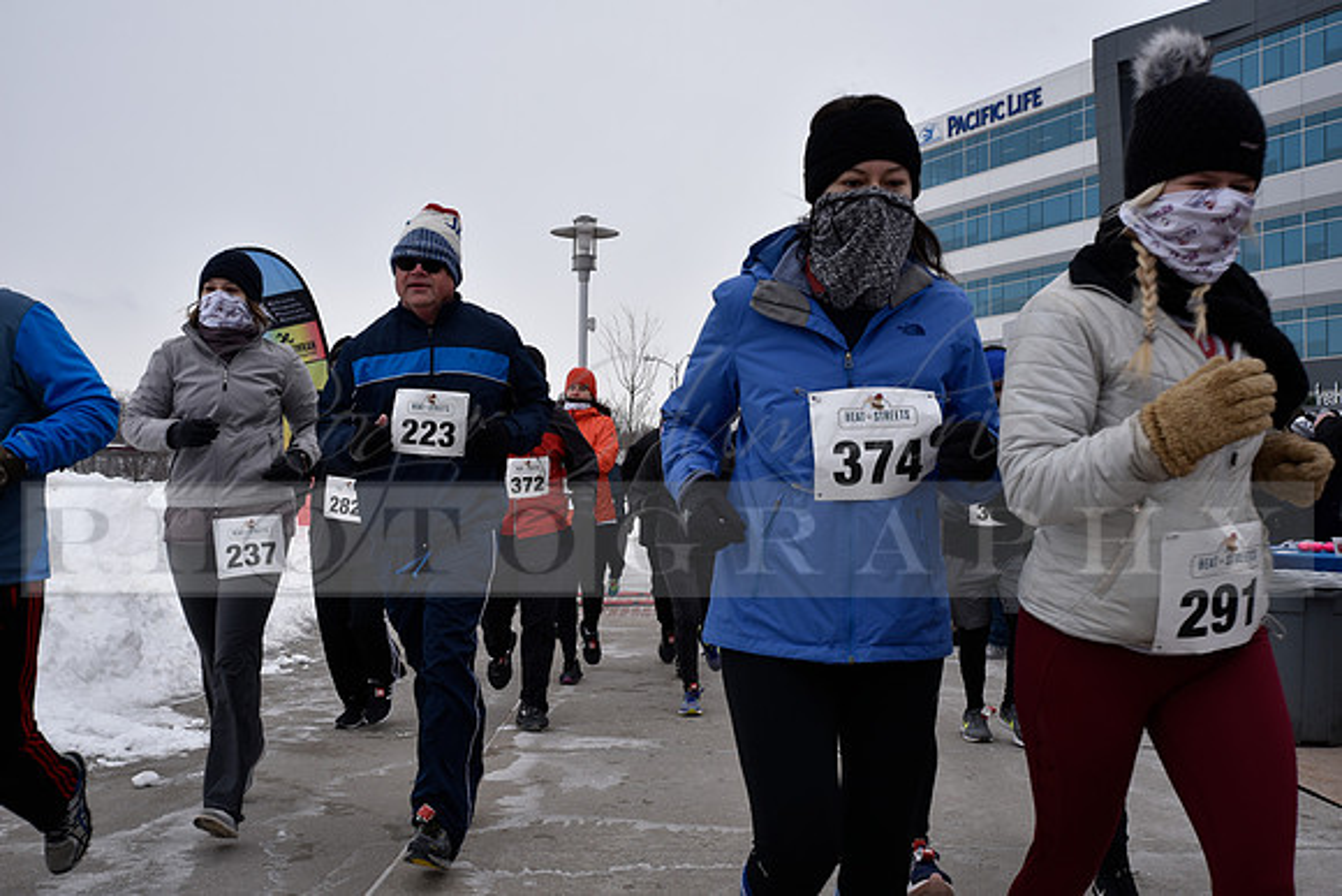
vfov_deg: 36.9
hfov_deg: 53.1
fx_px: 1342
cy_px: 448
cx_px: 671
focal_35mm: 36
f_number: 10
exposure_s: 1/400
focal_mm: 36
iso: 400
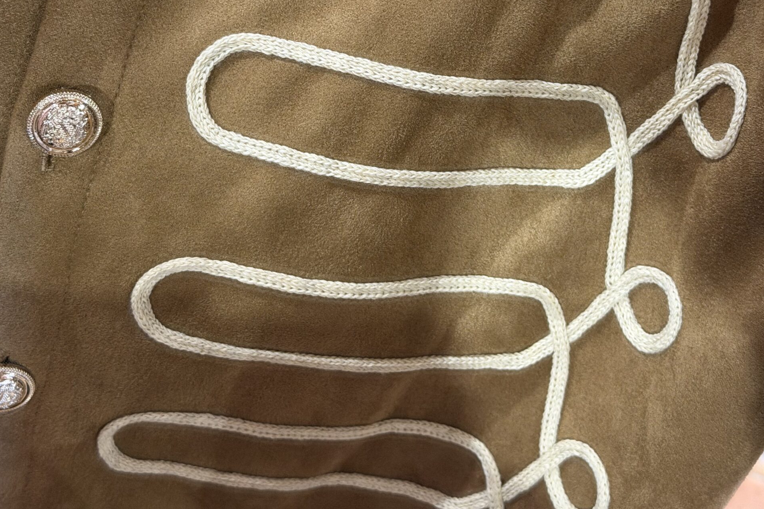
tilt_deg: -40.3
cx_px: 381
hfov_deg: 30.1
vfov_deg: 20.0
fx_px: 1422
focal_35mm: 67
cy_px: 87
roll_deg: -18.6
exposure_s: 1/33
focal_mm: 6.76
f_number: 1.78
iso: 400
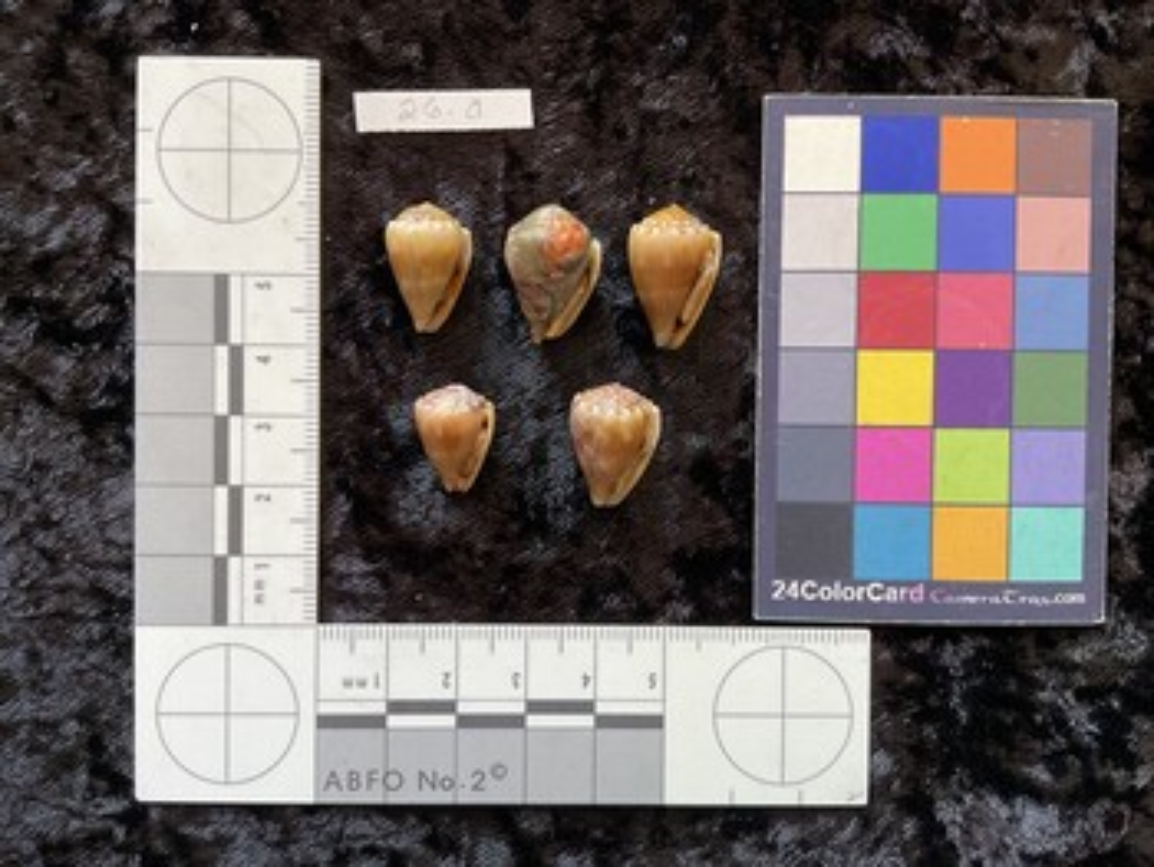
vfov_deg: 48.3
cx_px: 577
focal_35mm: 29
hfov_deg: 61.6
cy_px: 434
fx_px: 967
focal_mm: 3
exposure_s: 1/60
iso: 50
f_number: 1.8
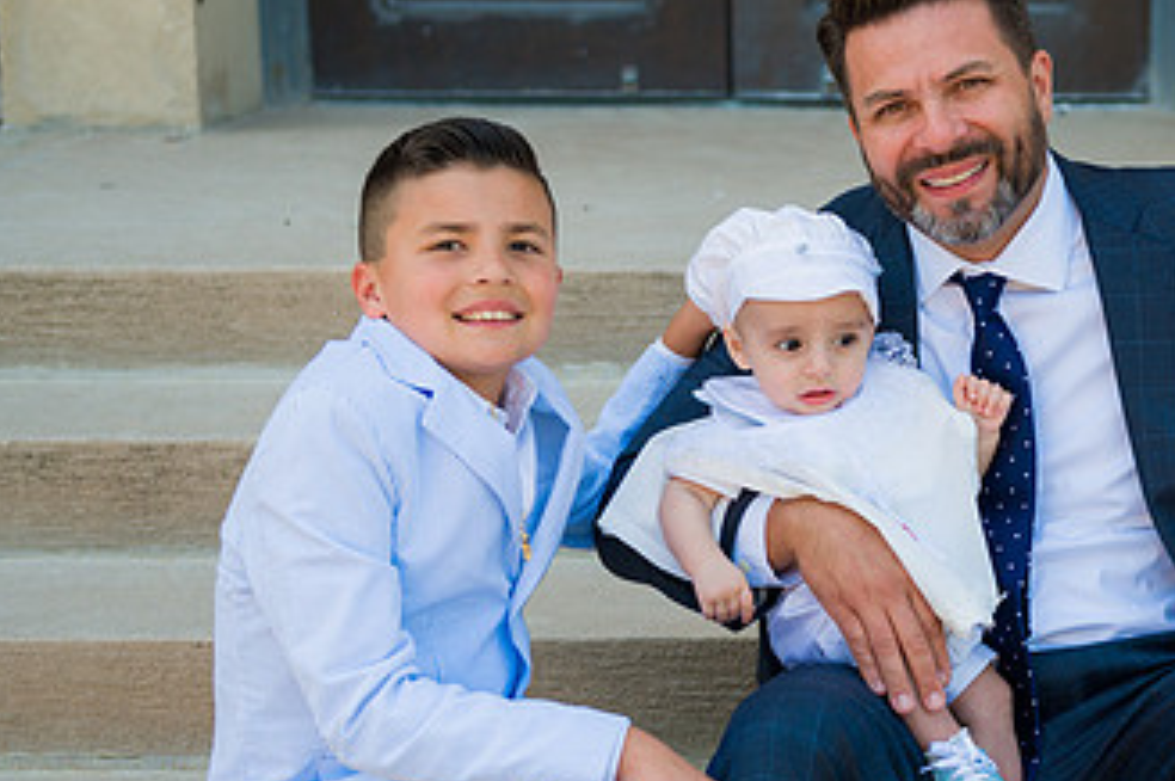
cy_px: 516
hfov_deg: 23.5
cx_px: 996
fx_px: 2771
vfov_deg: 16.0
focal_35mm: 85
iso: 200
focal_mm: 48
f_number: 4
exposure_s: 1/500
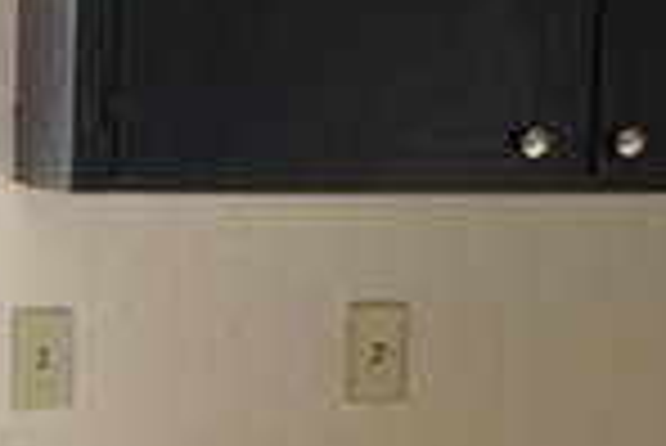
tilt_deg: -8.2
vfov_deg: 6.5
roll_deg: +0.5
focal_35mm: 209
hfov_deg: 9.3
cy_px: 662
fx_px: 3870
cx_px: -576
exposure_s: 1/30
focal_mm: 4.15
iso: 125
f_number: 2.2
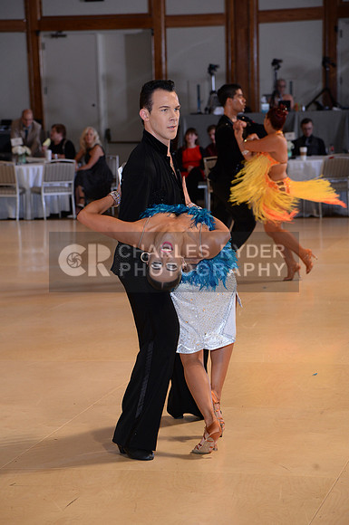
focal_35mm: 120
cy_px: 262
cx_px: 174
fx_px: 1750
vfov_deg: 17.1
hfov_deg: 11.4
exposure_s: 1/250
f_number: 5.6
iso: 1250
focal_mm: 120
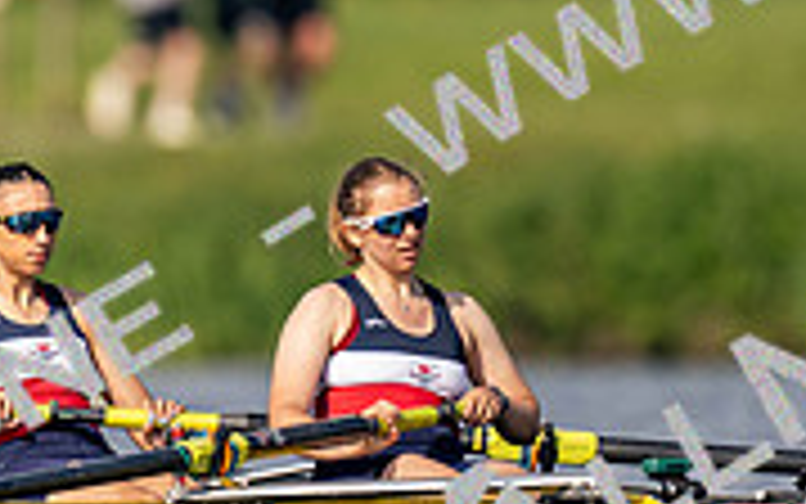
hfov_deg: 1.1
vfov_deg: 0.7
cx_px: 59
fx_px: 43551
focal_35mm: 1982
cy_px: 250
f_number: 4
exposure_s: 1/2500
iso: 220
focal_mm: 600
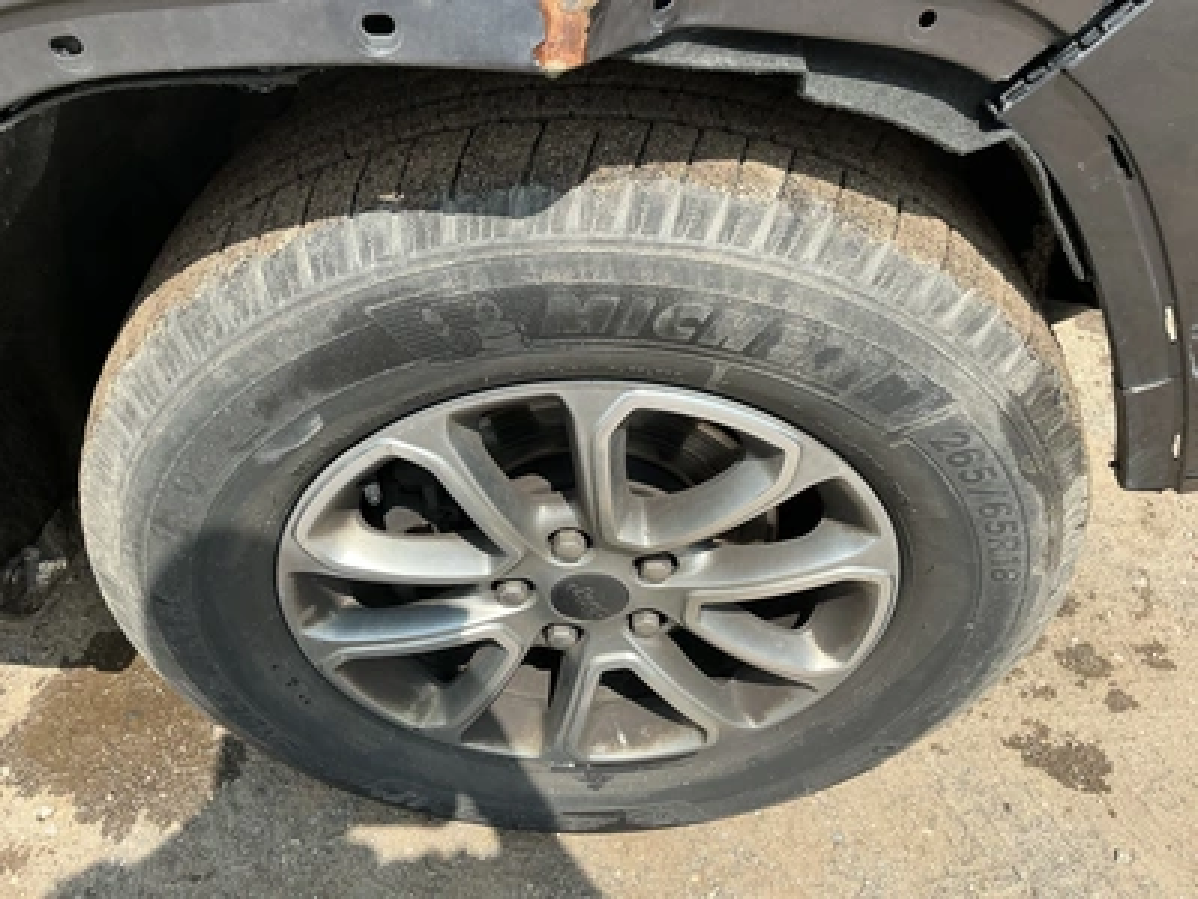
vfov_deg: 49.7
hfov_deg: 63.4
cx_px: 599
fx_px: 969
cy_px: 450
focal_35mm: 28
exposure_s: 1/804
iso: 25
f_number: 1.8
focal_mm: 3
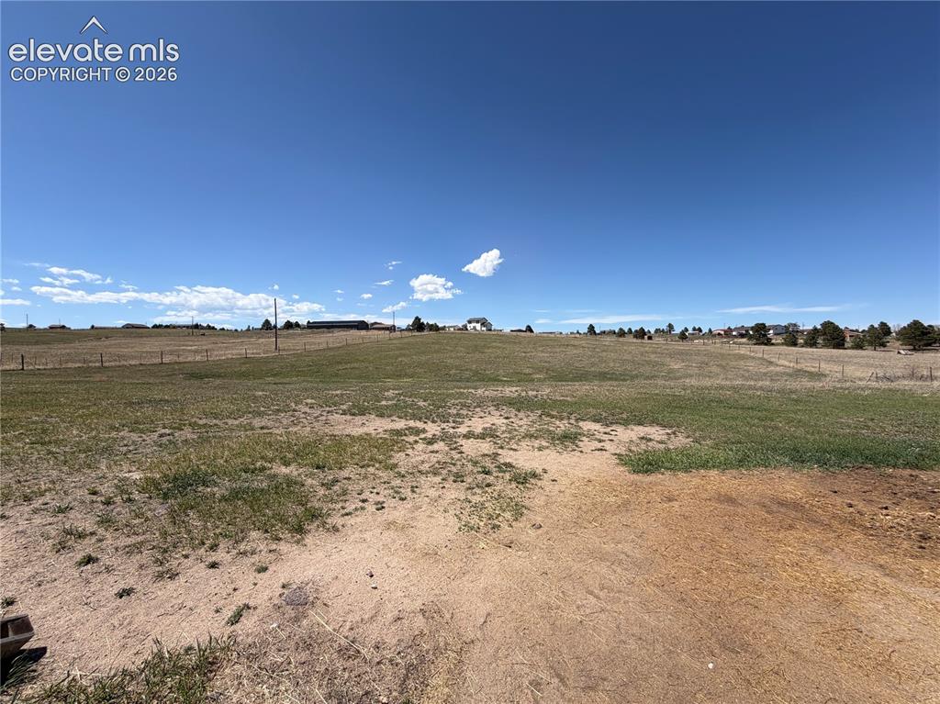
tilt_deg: -0.9
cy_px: 352
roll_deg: +1.4
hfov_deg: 102.1
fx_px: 380
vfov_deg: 85.6
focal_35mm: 14
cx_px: 470
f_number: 2.2
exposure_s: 1/1087
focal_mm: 2.22
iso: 20
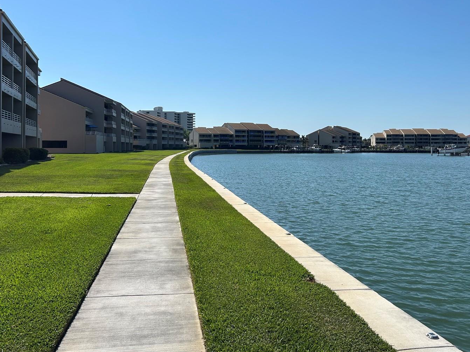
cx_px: 241
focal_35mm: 31
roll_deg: +0.1
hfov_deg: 58.4
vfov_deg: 45.3
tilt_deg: +0.3
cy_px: 147
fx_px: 421
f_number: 1.5
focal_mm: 5.7
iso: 50
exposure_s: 1/9434
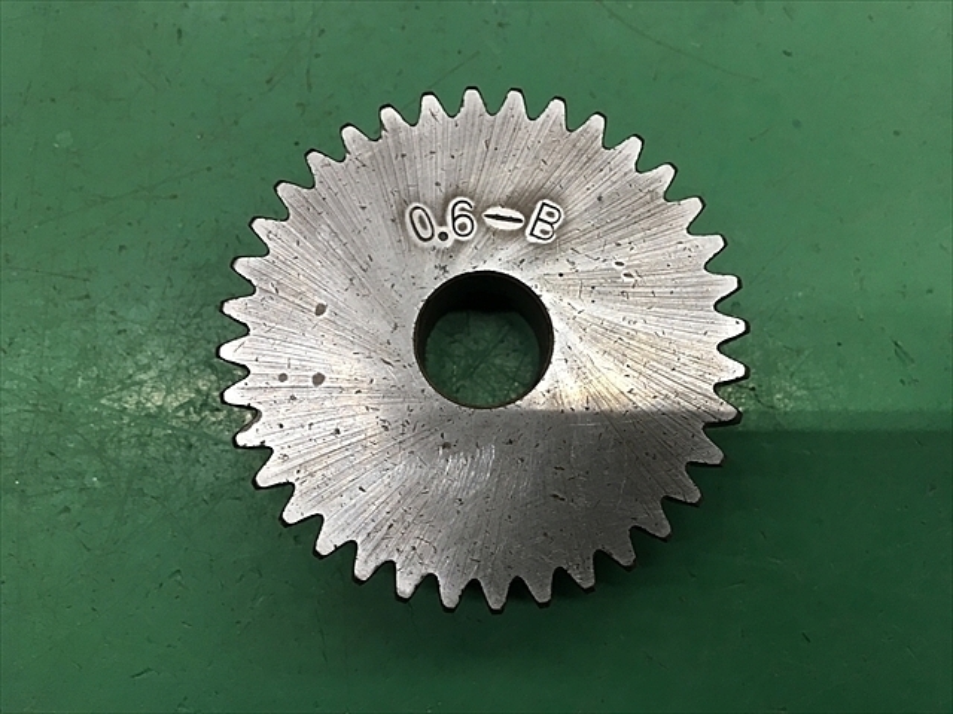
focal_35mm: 29
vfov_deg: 48.2
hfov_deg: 61.7
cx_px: 476
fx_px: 798
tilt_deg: -83.6
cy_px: 357
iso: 64
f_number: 2.2
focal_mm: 4.15
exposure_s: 1/30
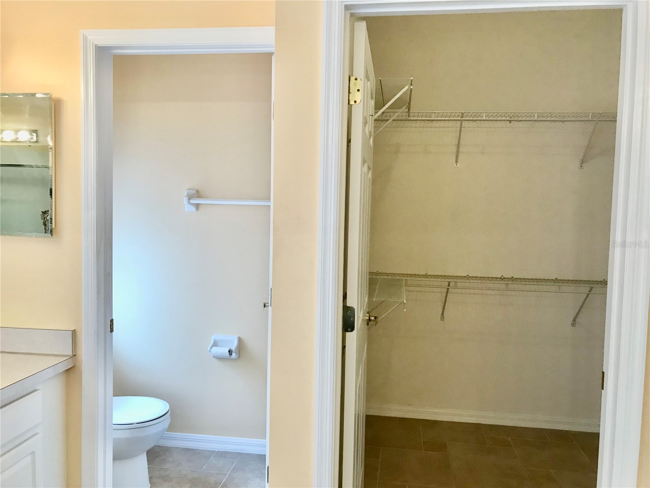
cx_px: 325
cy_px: 244
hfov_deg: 63.4
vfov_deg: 49.7
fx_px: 526
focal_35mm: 28
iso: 40
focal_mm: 3.99
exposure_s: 1/30
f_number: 1.8
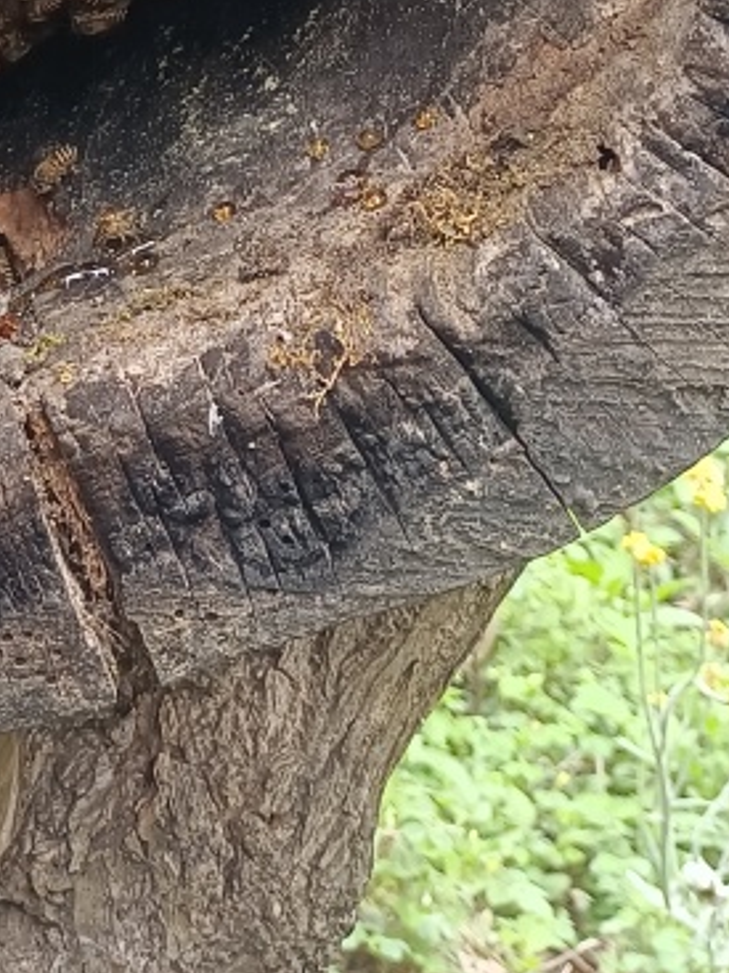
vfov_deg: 18.8
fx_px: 2697
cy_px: -343
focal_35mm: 96
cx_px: 154
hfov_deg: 15.3
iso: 216
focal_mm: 4.71
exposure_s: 1/100
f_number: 1.79
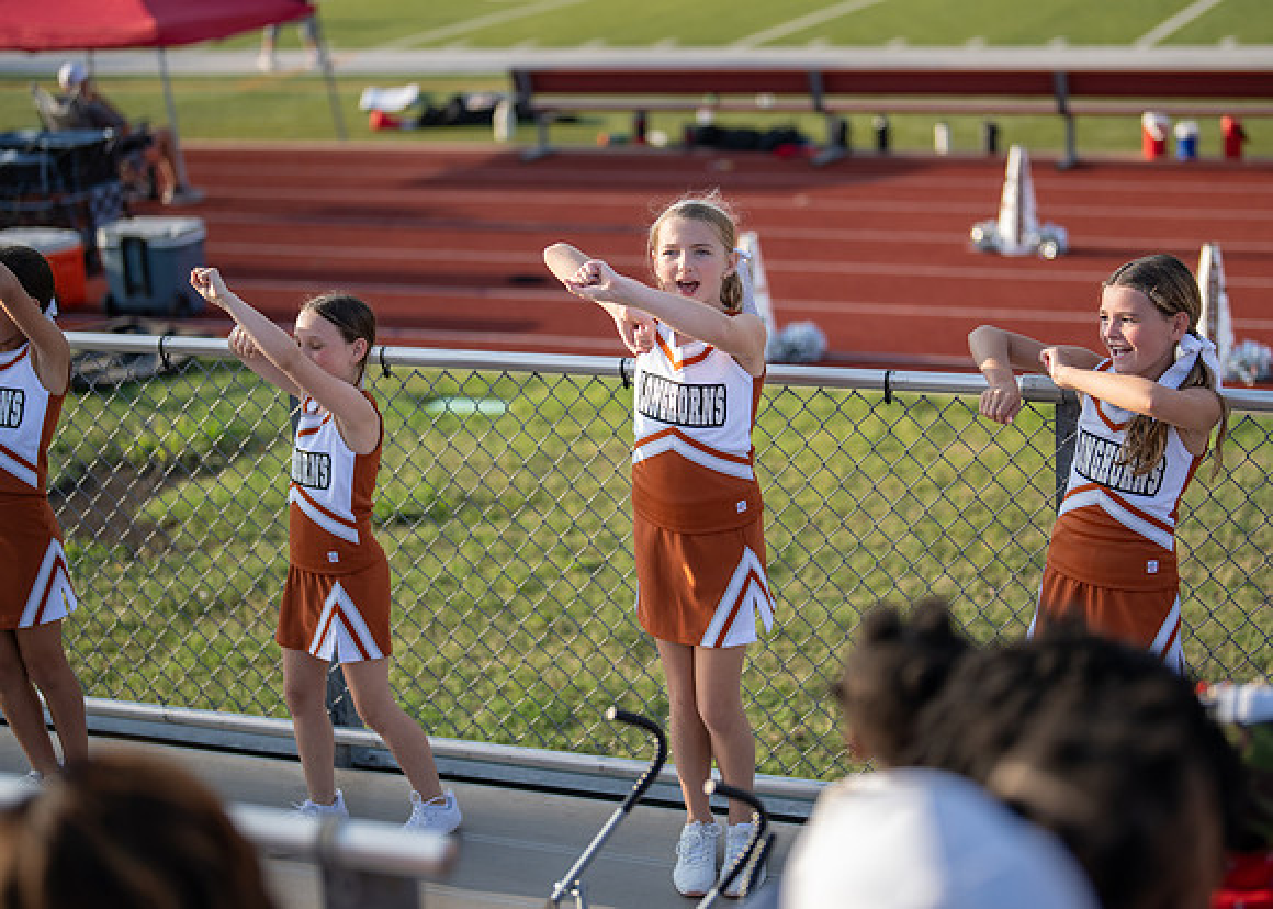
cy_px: 399
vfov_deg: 21.7
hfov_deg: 30.1
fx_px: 2368
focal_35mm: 66
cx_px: 698
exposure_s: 1/3200
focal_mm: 50
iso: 100
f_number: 1.2
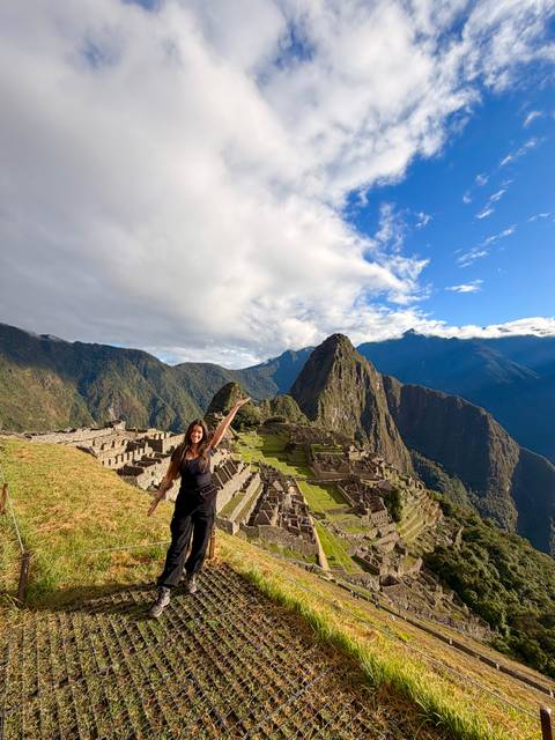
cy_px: 370
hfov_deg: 85.7
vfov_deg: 102.1
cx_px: 278
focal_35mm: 14
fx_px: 299
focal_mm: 2.22
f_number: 2.2
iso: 20
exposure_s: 1/820
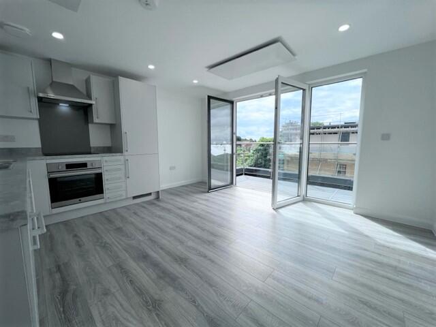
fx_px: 164
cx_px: 218
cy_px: 164
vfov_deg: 89.9
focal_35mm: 13
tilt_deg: -6.8
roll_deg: +0.2
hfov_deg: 106.2
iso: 32
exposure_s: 1/978
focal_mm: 1.57
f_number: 1.8
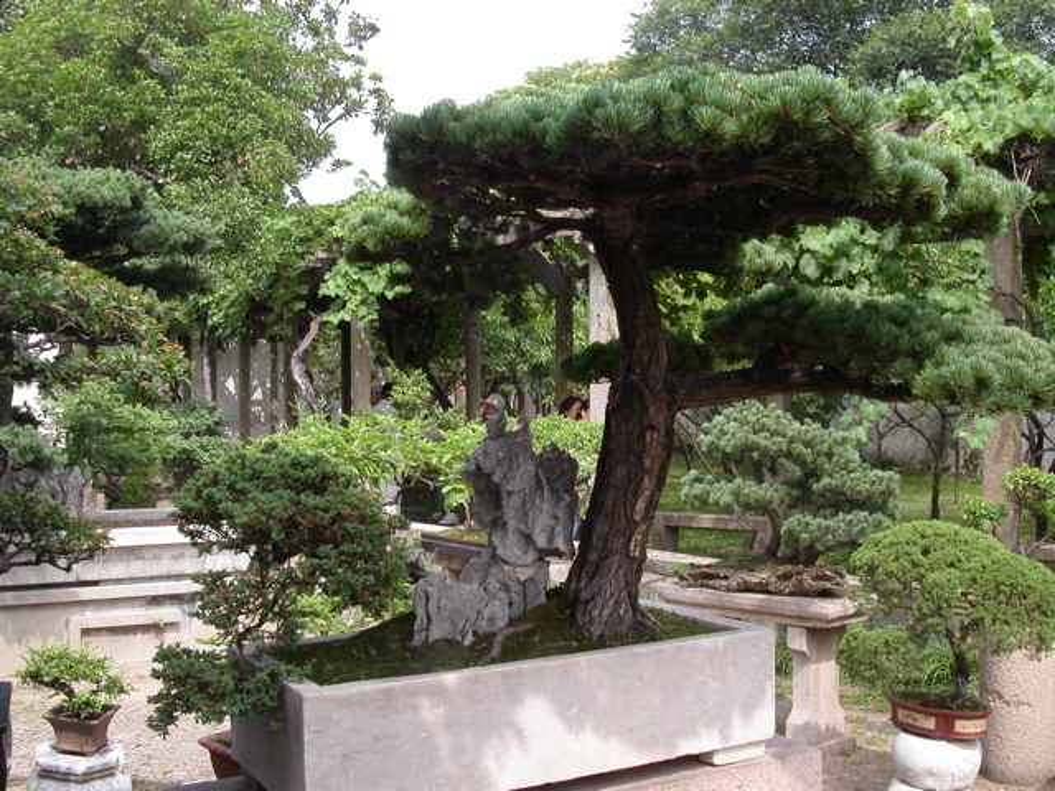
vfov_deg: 37.7
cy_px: 396
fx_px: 1158
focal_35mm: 38
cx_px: 528
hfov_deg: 49.0
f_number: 6.7
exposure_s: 1/180
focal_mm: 7.8
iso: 100
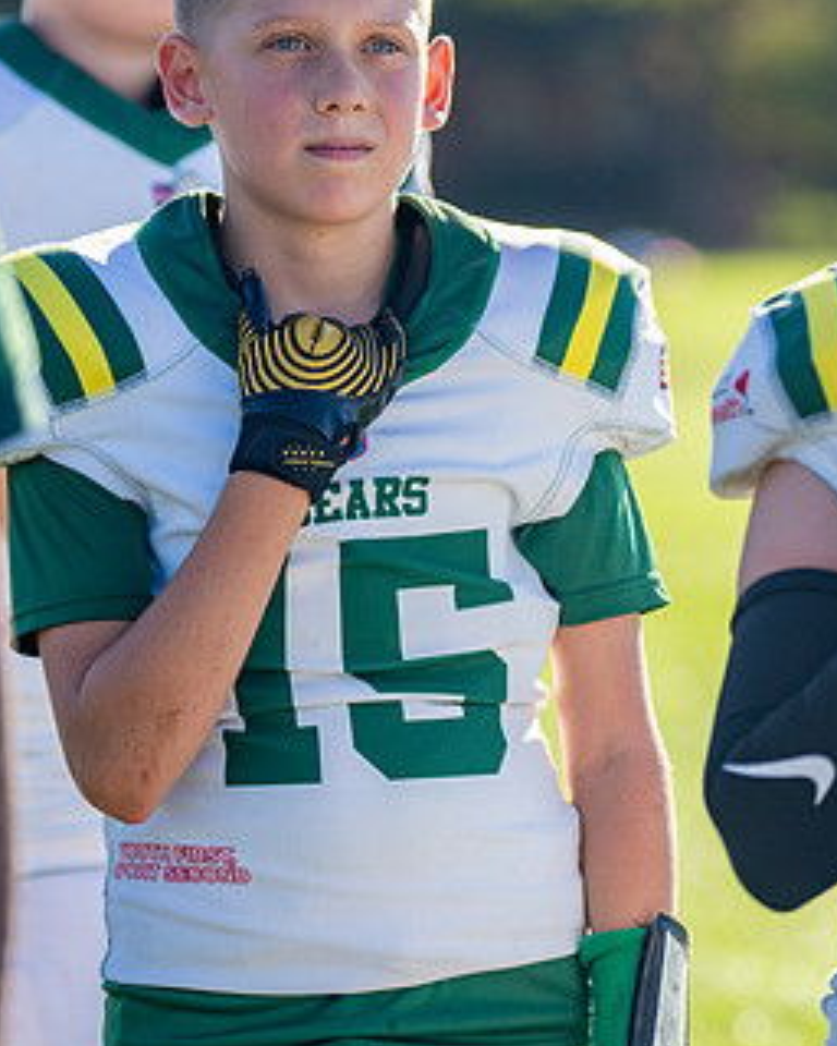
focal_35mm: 254
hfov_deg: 6.1
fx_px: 7865
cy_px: 432
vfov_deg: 7.6
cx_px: 404
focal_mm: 113
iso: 500
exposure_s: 1/3200
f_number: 2.8
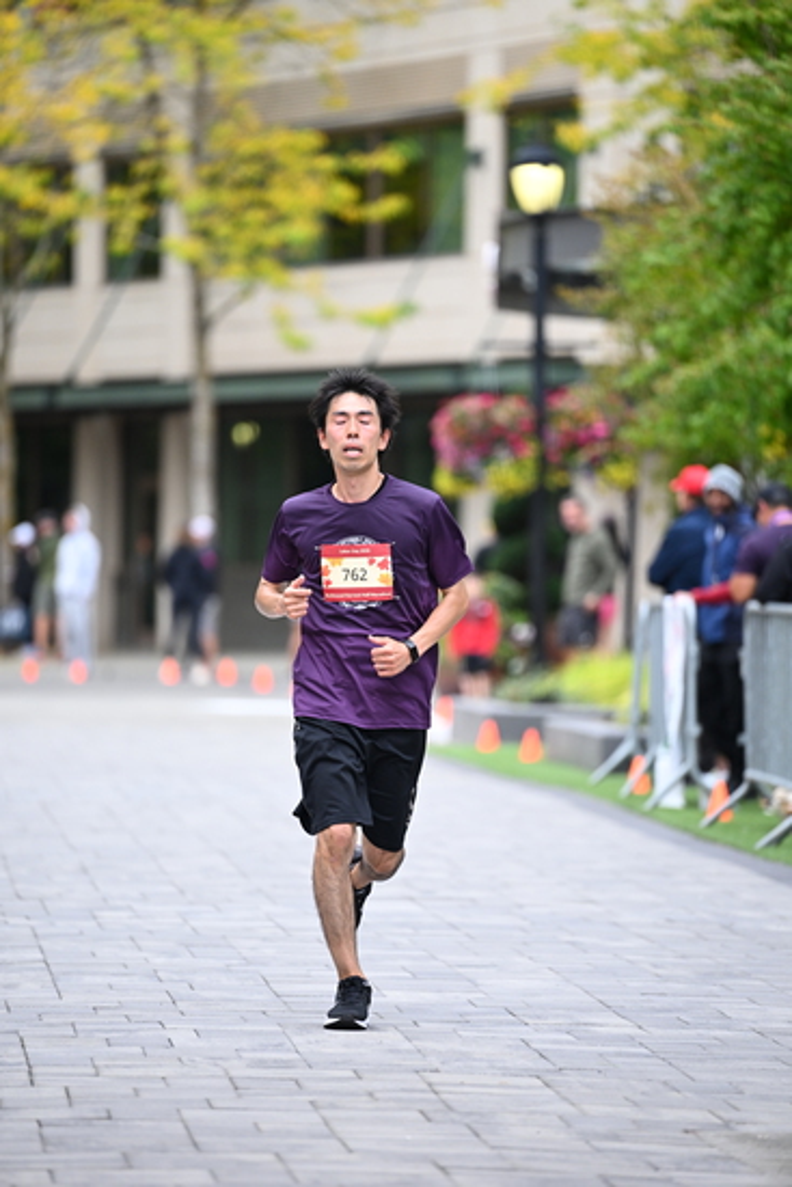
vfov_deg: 10.3
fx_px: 6595
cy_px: 594
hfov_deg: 6.9
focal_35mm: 200
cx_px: 396
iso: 1000
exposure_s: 1/2000
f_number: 2.8
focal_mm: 200
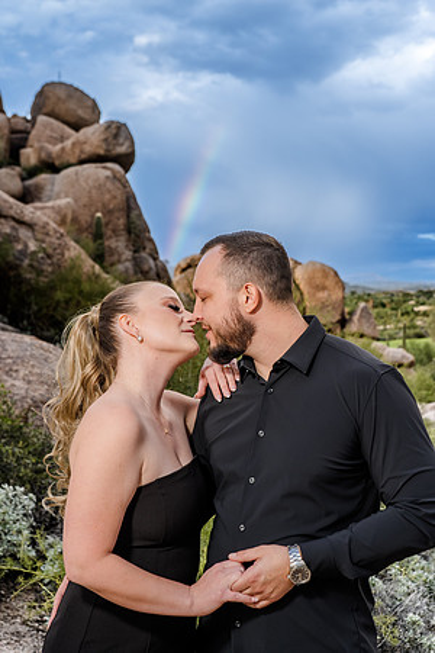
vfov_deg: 43.6
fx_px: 816
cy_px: 326
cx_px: 218
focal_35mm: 45
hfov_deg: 29.9
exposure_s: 1/250
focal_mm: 45
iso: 200
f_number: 5.6
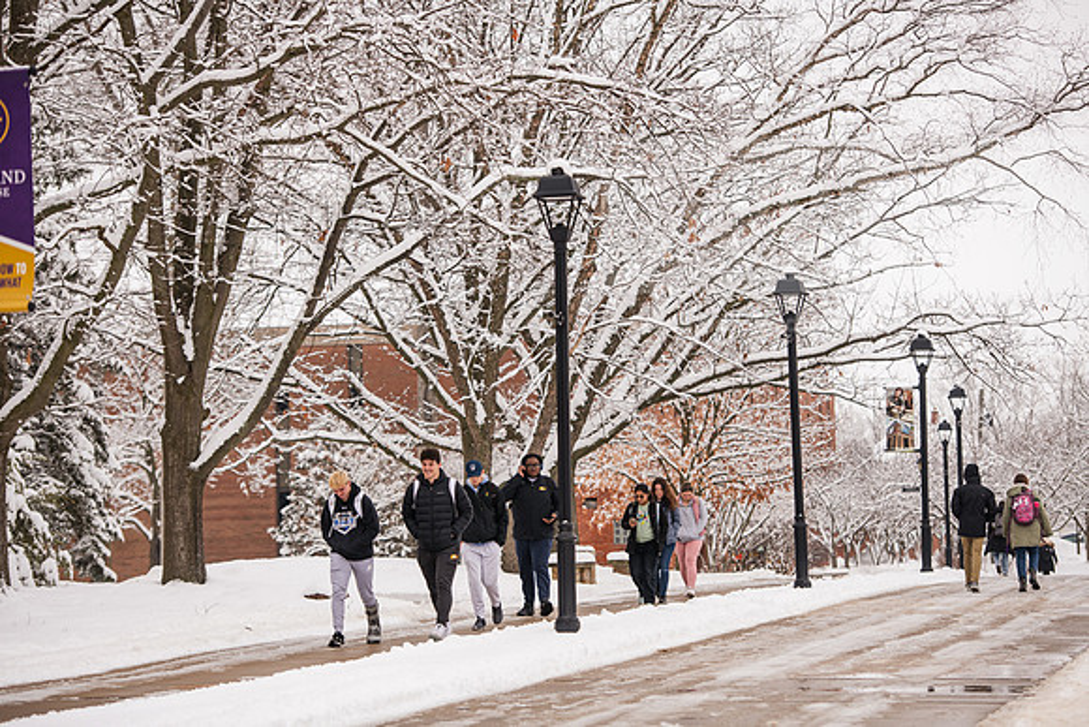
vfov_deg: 12.2
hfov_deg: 18.3
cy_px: 364
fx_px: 3389
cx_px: 544
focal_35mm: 112
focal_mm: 112
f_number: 3.5
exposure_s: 1/500
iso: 160
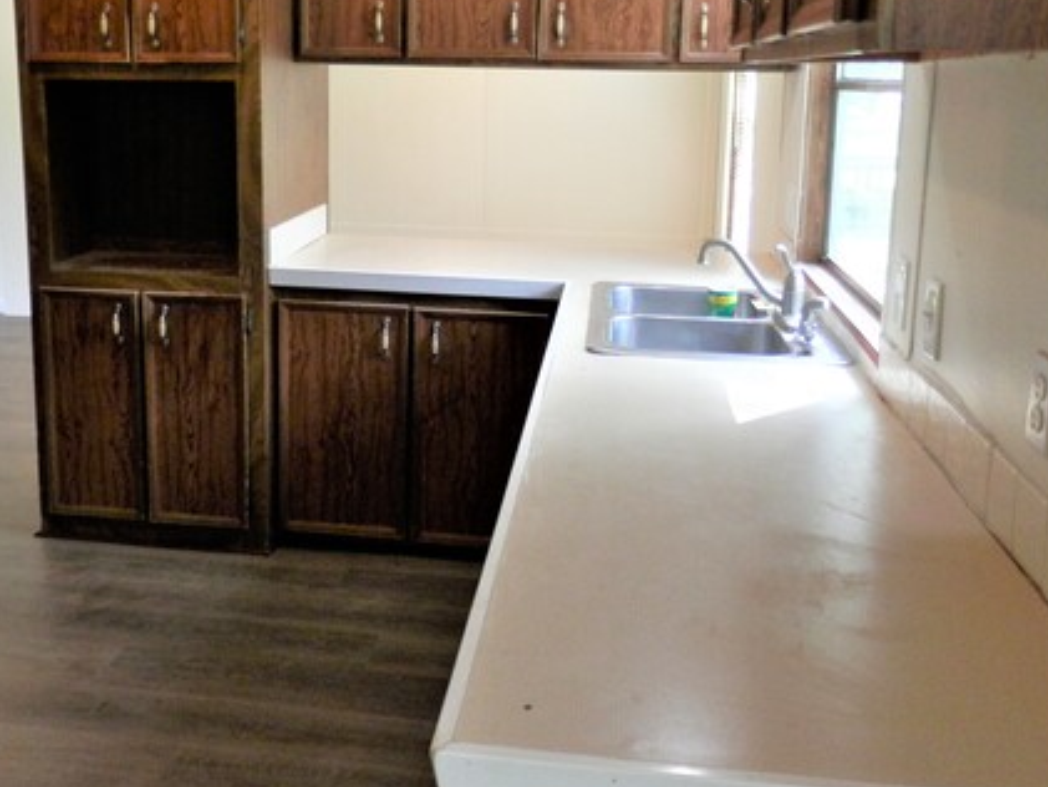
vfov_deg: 37.4
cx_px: 408
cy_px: 281
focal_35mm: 38
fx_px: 1151
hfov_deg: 48.6
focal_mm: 4.5
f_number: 3
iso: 160
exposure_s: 1/30
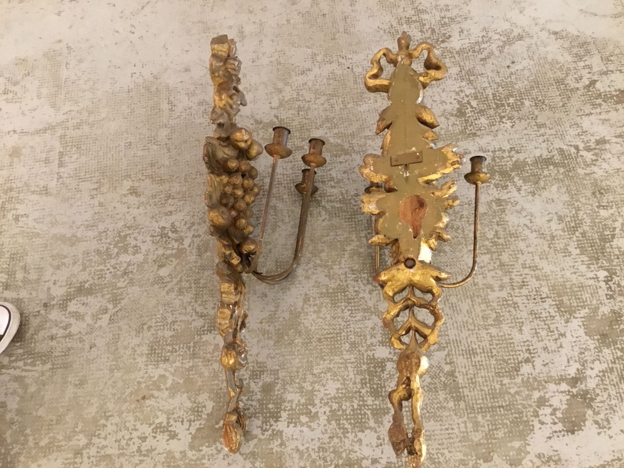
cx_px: 312
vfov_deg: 45.4
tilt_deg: -65.0
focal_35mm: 31
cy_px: 234
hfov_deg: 58.4
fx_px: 559
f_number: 2.4
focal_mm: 3.3
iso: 400
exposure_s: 1/17
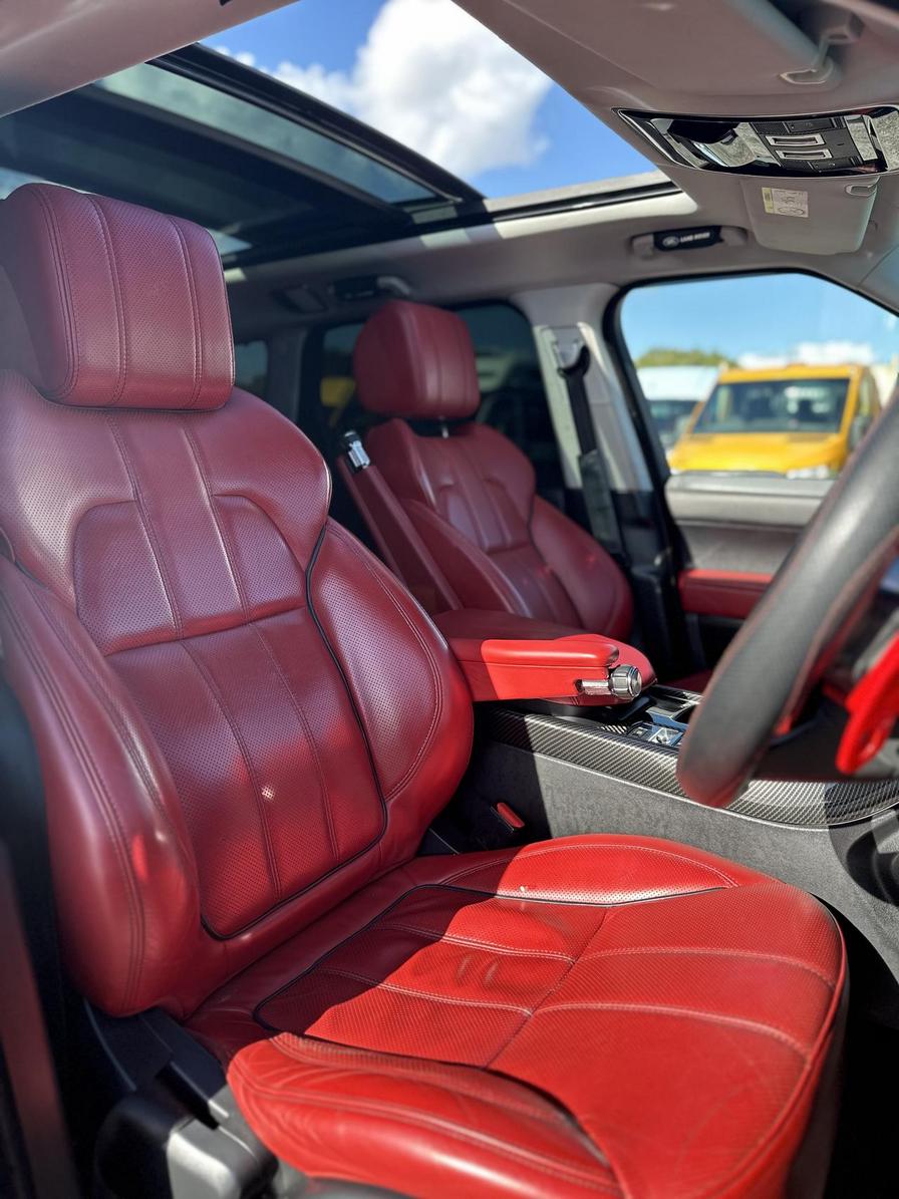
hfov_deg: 56.8
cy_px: 600
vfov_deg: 71.6
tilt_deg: -10.8
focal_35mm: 24
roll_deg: -0.3
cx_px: 450
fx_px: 831
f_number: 1.78
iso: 80
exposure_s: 1/745
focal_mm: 6.86
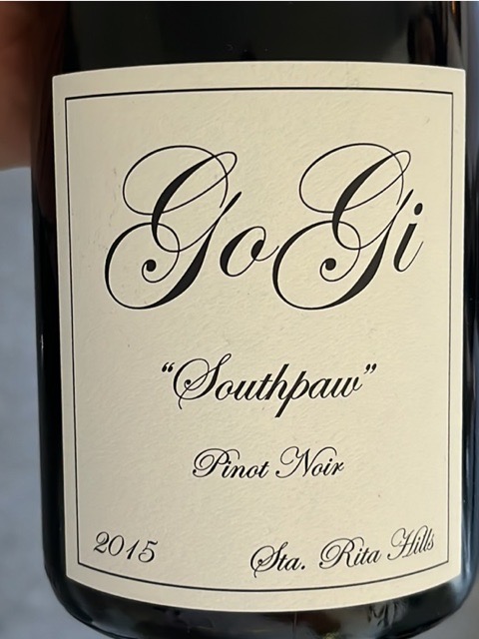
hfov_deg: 24.8
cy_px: 320
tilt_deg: -68.2
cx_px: 240
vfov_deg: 32.7
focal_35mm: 59
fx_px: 1089
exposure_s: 1/50
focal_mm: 5.1
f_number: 1.6
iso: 250
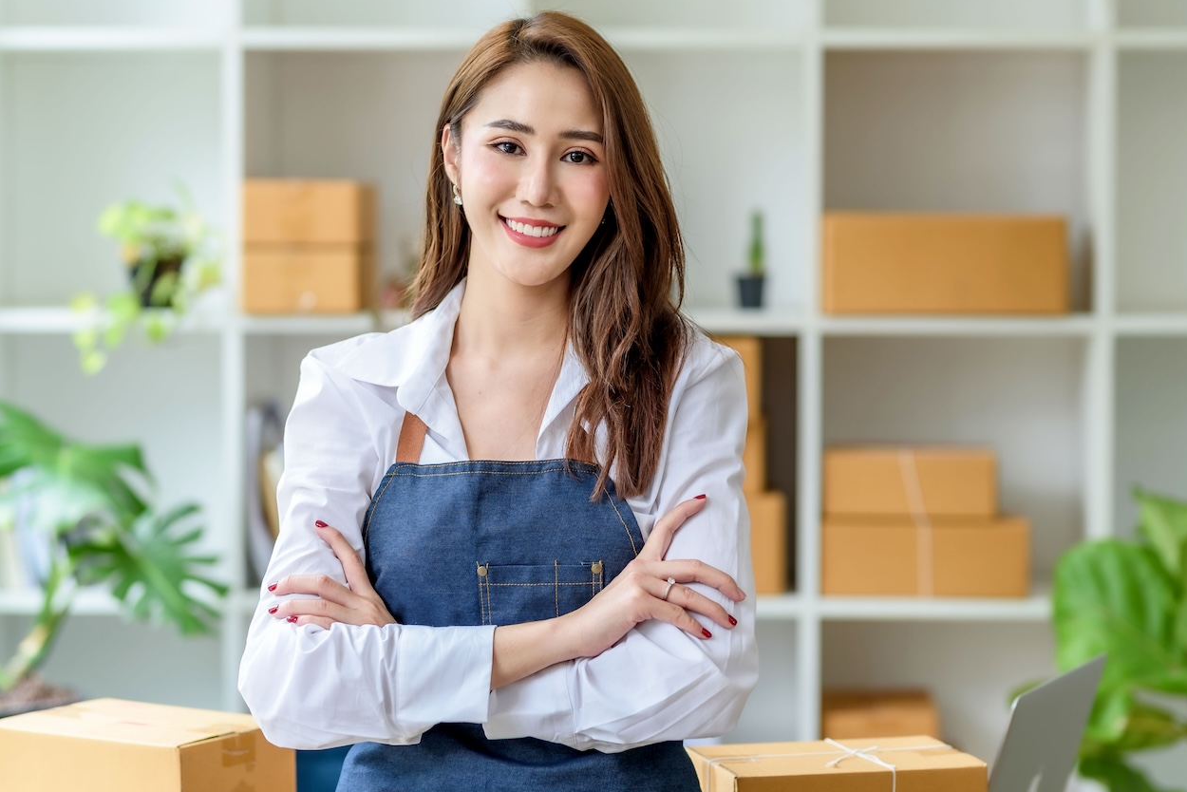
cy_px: 378
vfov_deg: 13.4
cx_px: 650
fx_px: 3364
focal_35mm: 102
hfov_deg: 20.0
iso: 125
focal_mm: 85
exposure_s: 1/320
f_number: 2
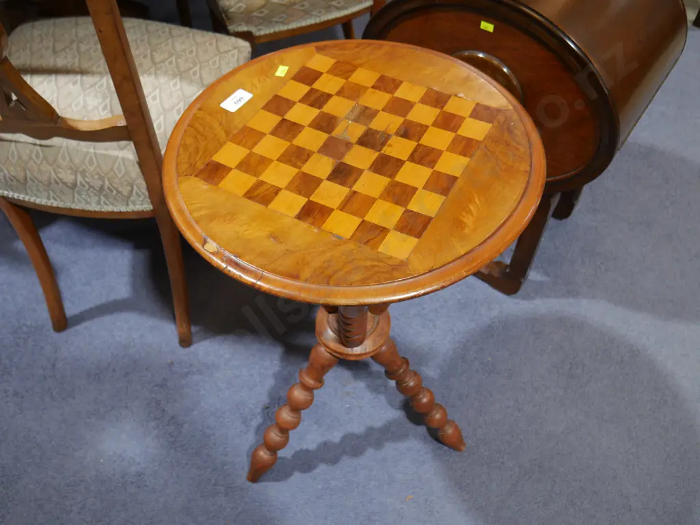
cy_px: 262
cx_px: 350
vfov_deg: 46.8
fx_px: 607
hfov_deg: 59.9
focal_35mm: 30
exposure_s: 1/60
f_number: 3.6
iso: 320
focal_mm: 15
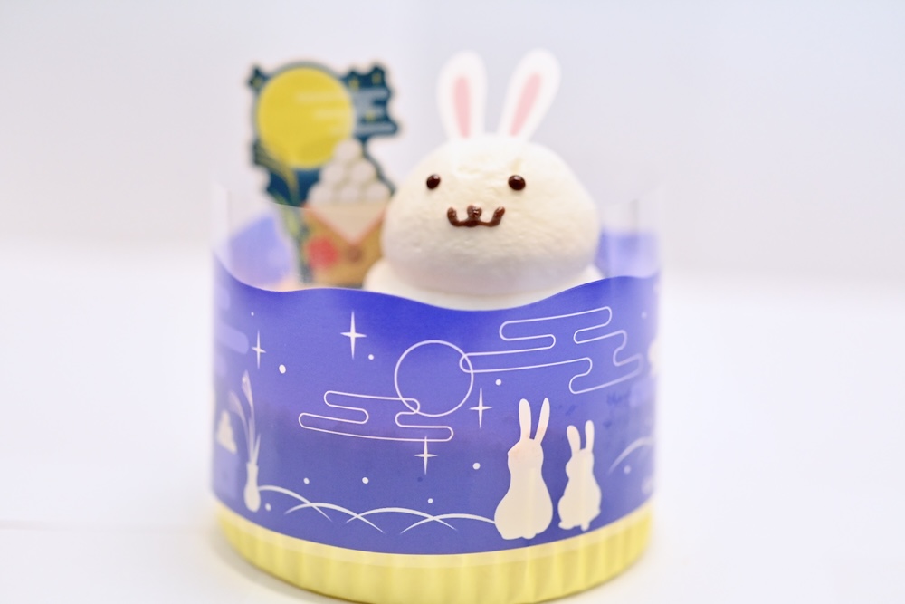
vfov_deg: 22.6
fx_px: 1508
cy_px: 302
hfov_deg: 33.4
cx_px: 452
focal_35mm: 60
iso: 6400
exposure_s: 1/1000
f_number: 3.5
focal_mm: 60
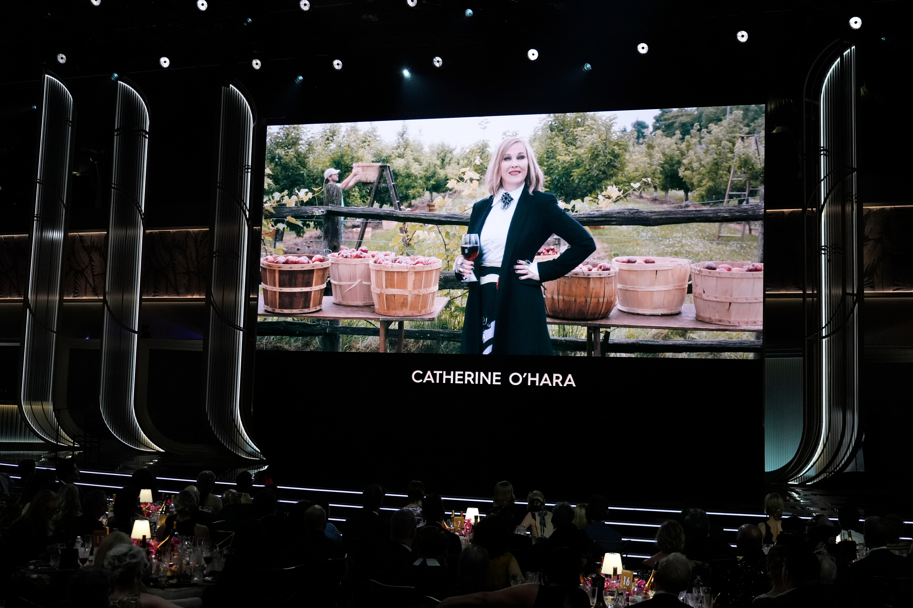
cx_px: 456
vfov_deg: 31.9
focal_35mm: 42
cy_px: 304
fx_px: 1065
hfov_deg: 46.4
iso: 3200
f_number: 4
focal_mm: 42
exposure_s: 1/160
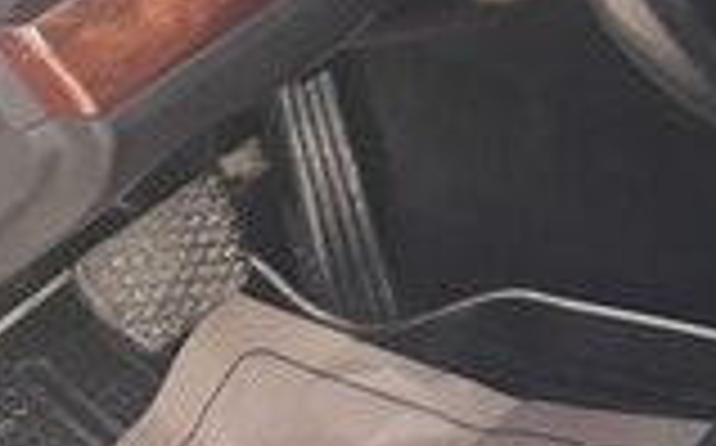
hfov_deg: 14.7
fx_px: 2320
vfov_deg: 10.4
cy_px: -336
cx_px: 1387
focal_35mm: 119
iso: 64
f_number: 1.9
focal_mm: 3.6
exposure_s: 1/100
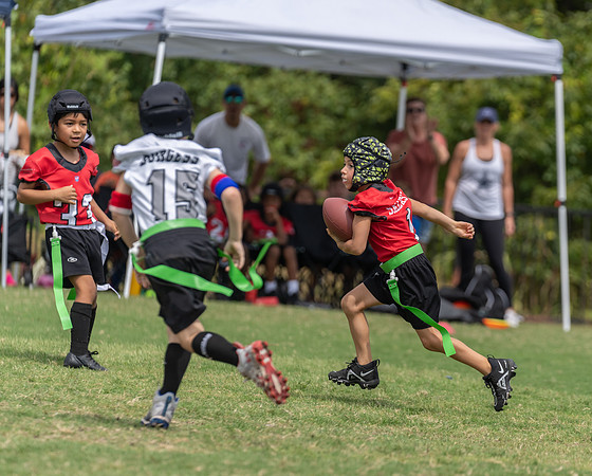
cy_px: 249
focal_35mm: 266
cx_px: 415
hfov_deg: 7.3
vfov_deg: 5.8
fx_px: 4663
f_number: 3.5
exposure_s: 1/1600
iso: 100
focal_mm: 200
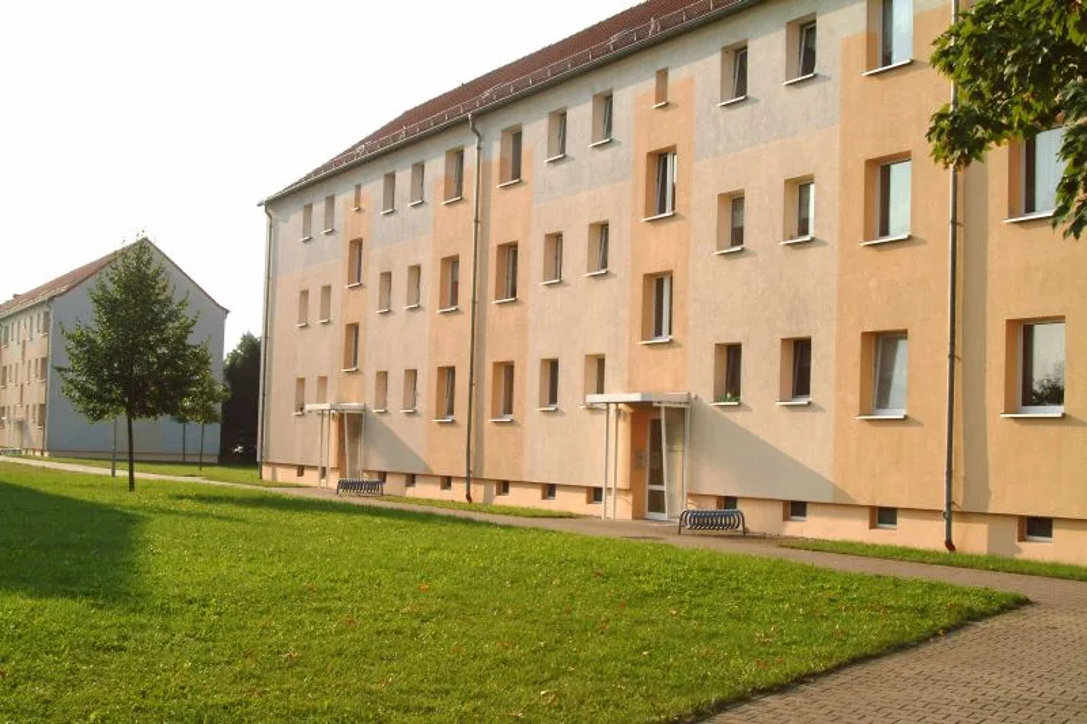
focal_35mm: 42
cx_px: 544
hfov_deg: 46.4
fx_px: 1268
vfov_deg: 31.9
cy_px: 362
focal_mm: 28
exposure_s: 1/250
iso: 200
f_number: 9.5
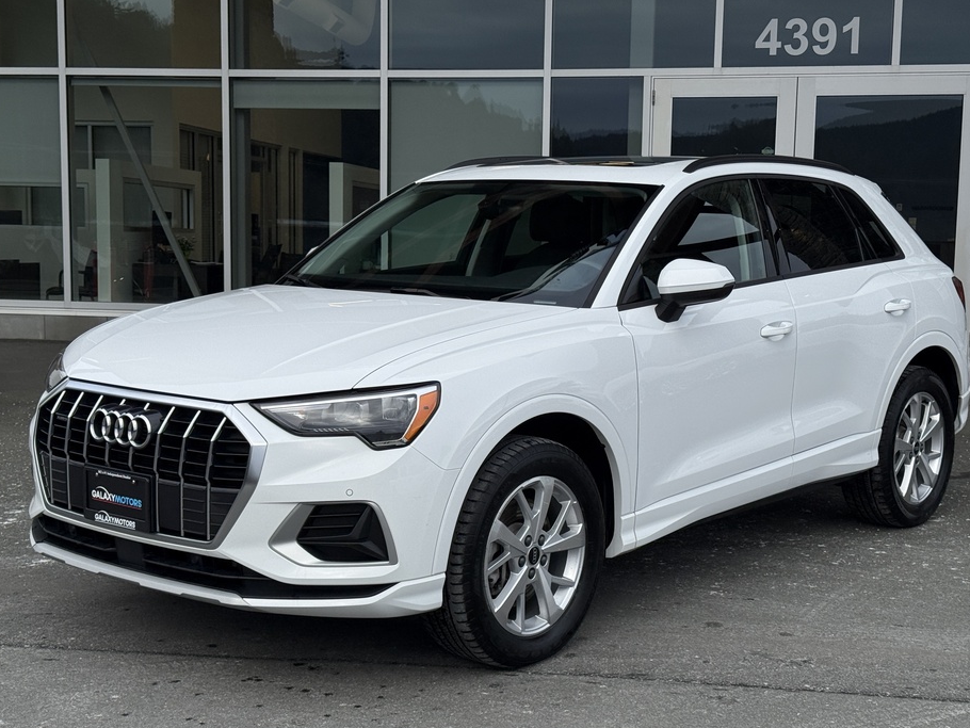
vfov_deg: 27.0
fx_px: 1514
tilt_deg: -4.7
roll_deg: -0.7
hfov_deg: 35.5
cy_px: 399
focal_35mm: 54
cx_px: 483
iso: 80
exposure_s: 1/2088
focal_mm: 6.76
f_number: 1.78
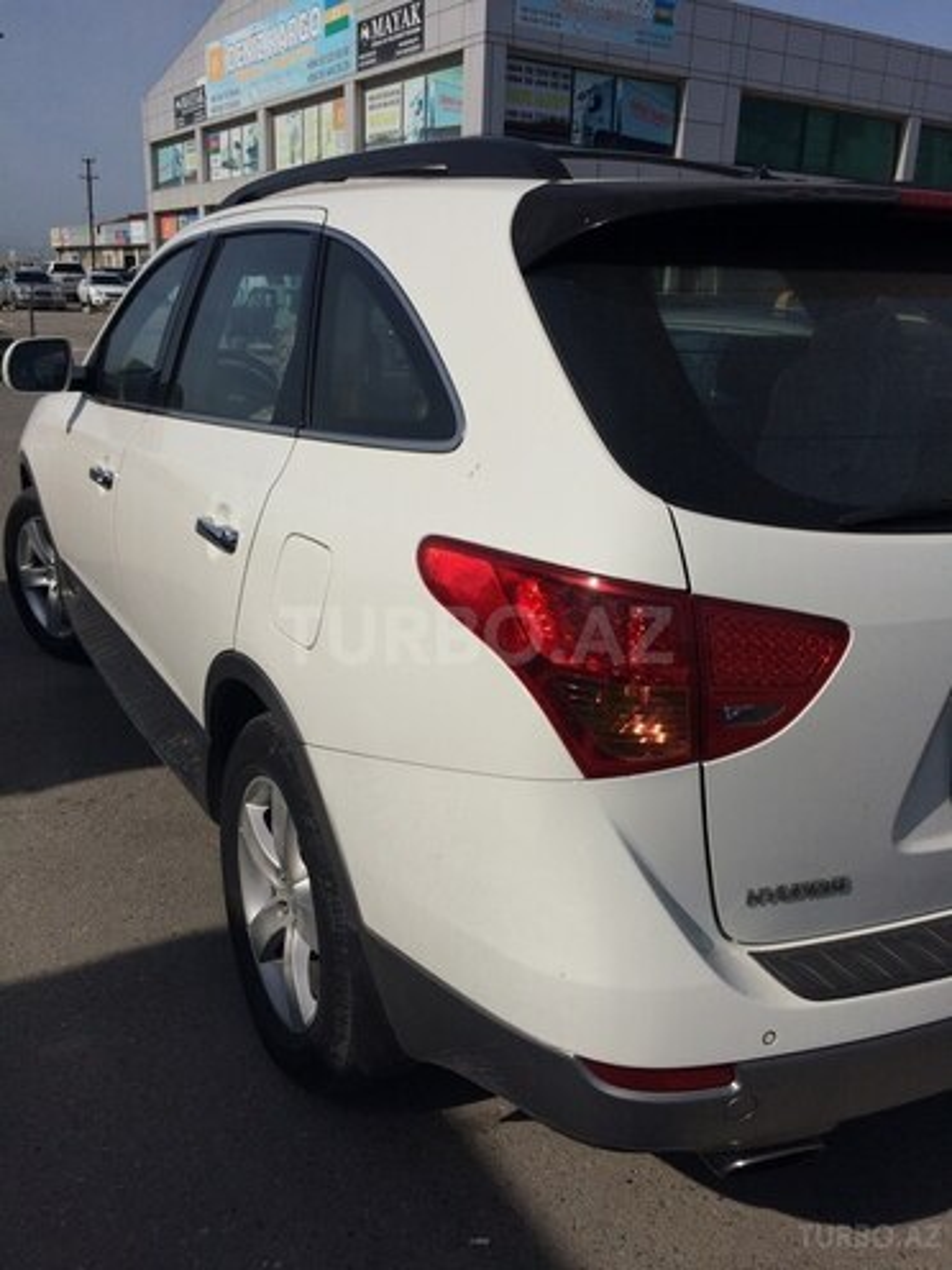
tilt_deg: -19.4
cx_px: 476
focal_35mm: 29
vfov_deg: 61.7
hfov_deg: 48.2
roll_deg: -0.8
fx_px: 1063
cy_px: 635
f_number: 2.2
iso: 32
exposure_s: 1/5882
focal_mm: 4.15
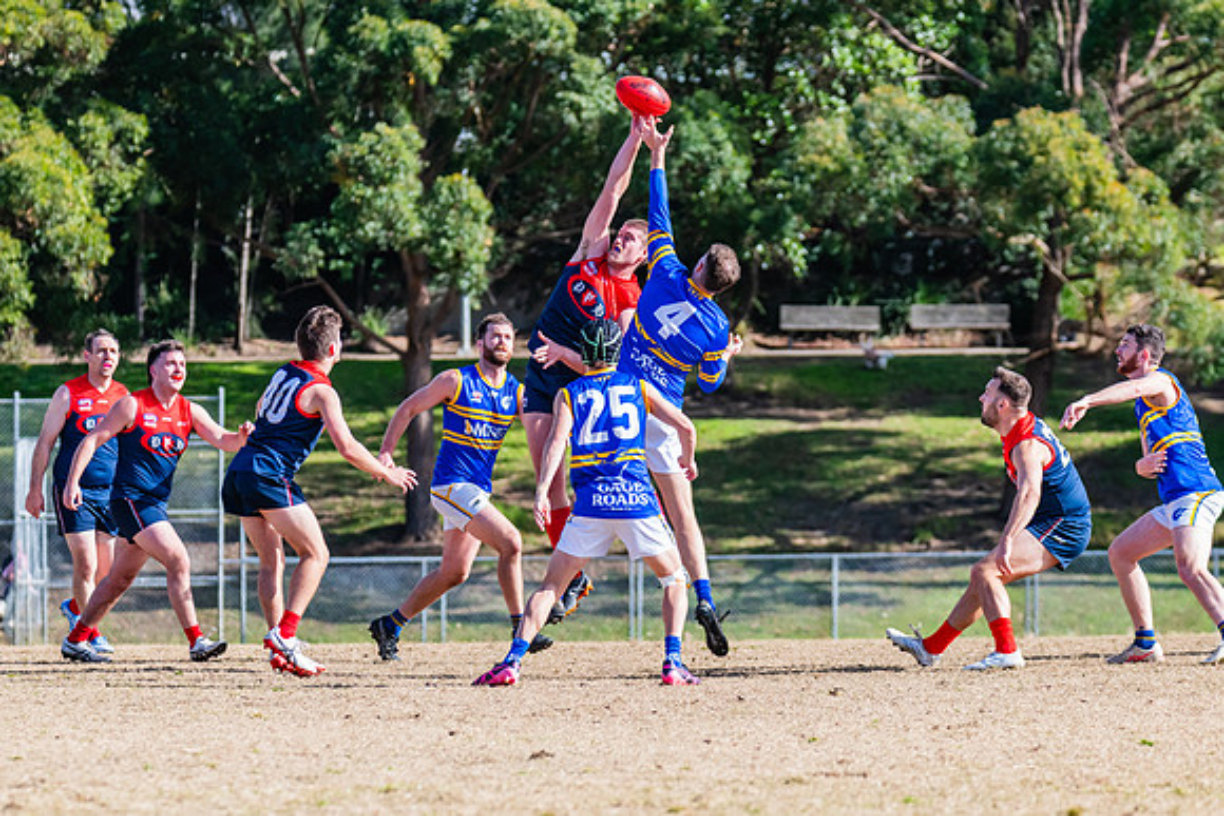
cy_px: 324
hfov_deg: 8.1
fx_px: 8606
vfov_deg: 5.4
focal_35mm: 253
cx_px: 594
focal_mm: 210
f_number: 6.3
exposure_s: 1/1600
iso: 640
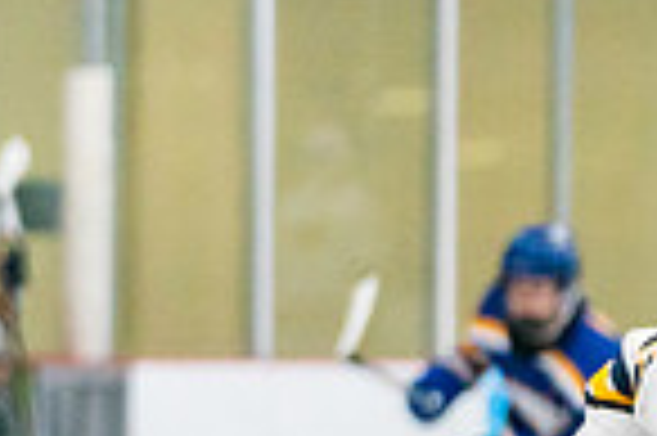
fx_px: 12050
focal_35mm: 661
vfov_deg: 2.1
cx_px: 889
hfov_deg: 3.1
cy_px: 825
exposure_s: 1/1250
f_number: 2.8
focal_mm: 127
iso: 3200
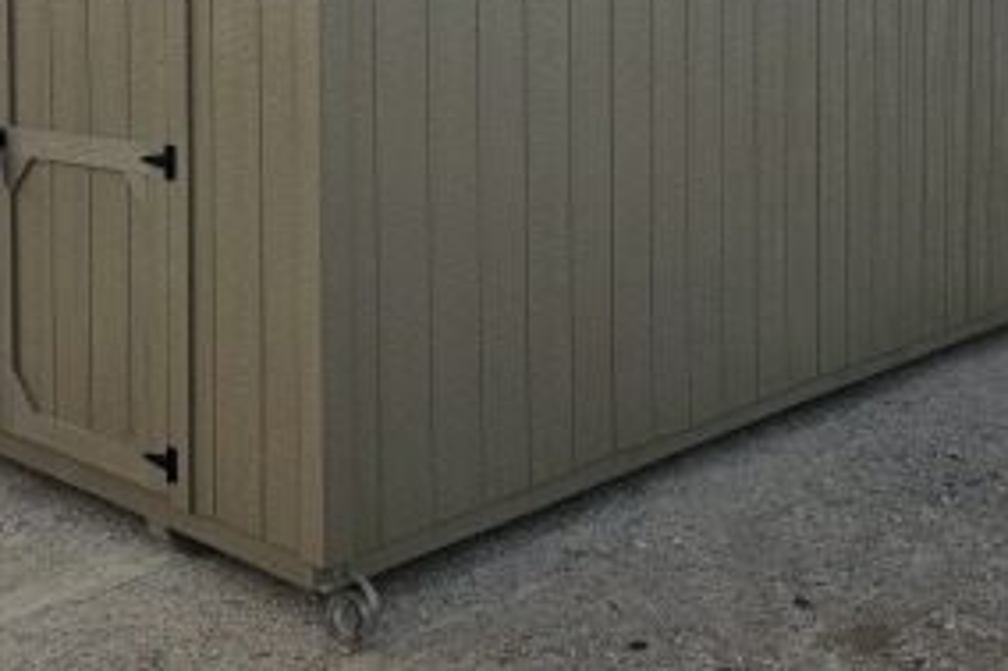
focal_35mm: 54
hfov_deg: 36.6
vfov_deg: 24.0
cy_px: 4
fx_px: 1511
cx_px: 362
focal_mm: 6.3
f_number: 1.7
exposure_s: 1/836
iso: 10
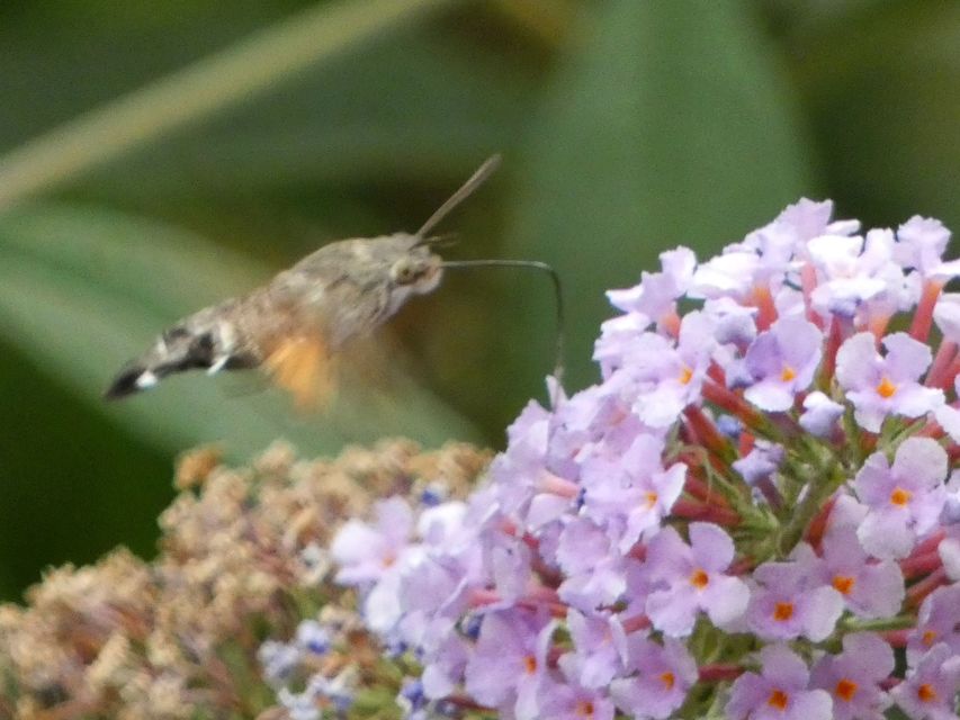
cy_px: 360
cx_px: 480
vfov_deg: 1.3
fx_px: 32785
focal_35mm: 1182
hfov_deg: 1.7
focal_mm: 211.8
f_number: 5.8
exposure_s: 1/125
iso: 800
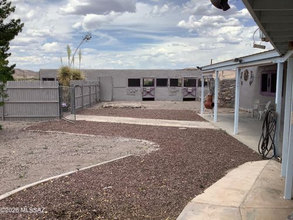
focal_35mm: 31
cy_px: 110
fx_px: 262
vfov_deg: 45.4
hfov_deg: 58.4
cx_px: 146
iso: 25
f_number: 2.4
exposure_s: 1/1431
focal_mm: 3.3
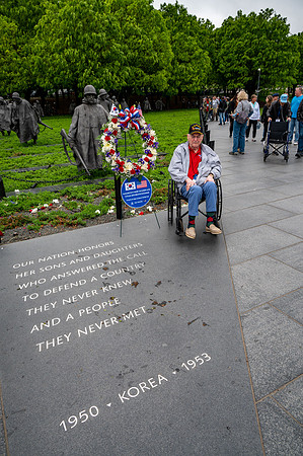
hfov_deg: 50.3
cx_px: 152
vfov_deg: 70.5
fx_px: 323
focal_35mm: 26
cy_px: 228
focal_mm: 25.5
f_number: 8
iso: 800
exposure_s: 1/640
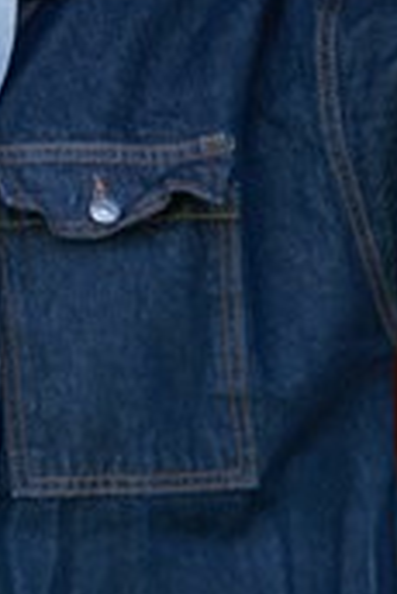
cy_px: 97
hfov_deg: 3.1
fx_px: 7329
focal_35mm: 444
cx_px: -31
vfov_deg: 4.6
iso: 200
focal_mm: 165
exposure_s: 1/200
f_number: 4
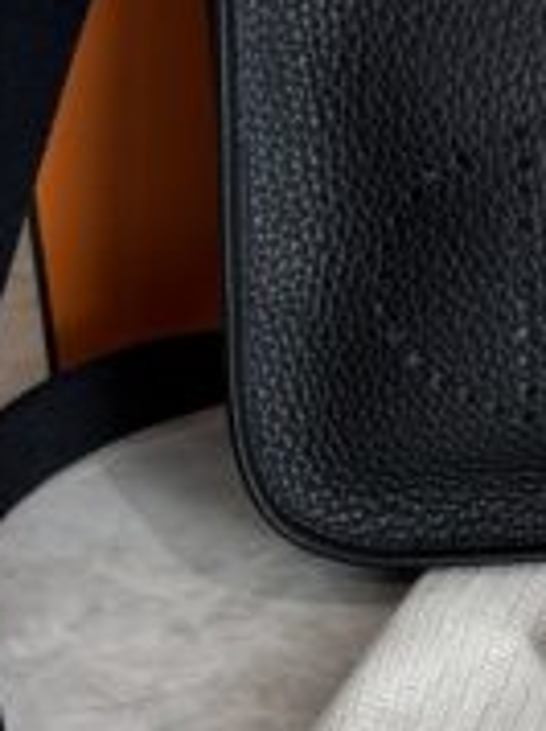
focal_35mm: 108
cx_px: 530
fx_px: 2277
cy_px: 316
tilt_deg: -32.8
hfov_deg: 13.5
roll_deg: +0.1
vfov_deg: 18.2
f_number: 1.78
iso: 125
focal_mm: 6.76
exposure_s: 1/120
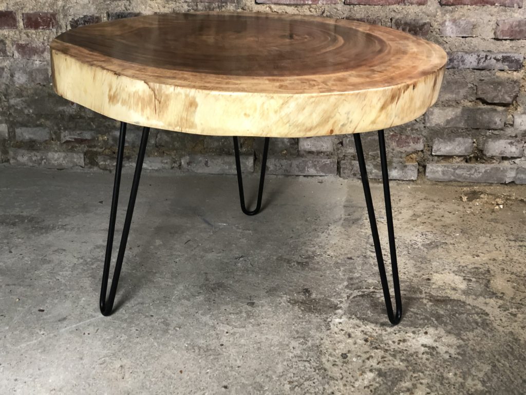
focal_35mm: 52
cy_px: 198
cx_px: 263
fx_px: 790
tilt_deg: -23.1
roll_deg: +0.4
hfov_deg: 36.8
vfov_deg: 28.0
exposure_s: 1/33
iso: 160
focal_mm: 6
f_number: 2.4
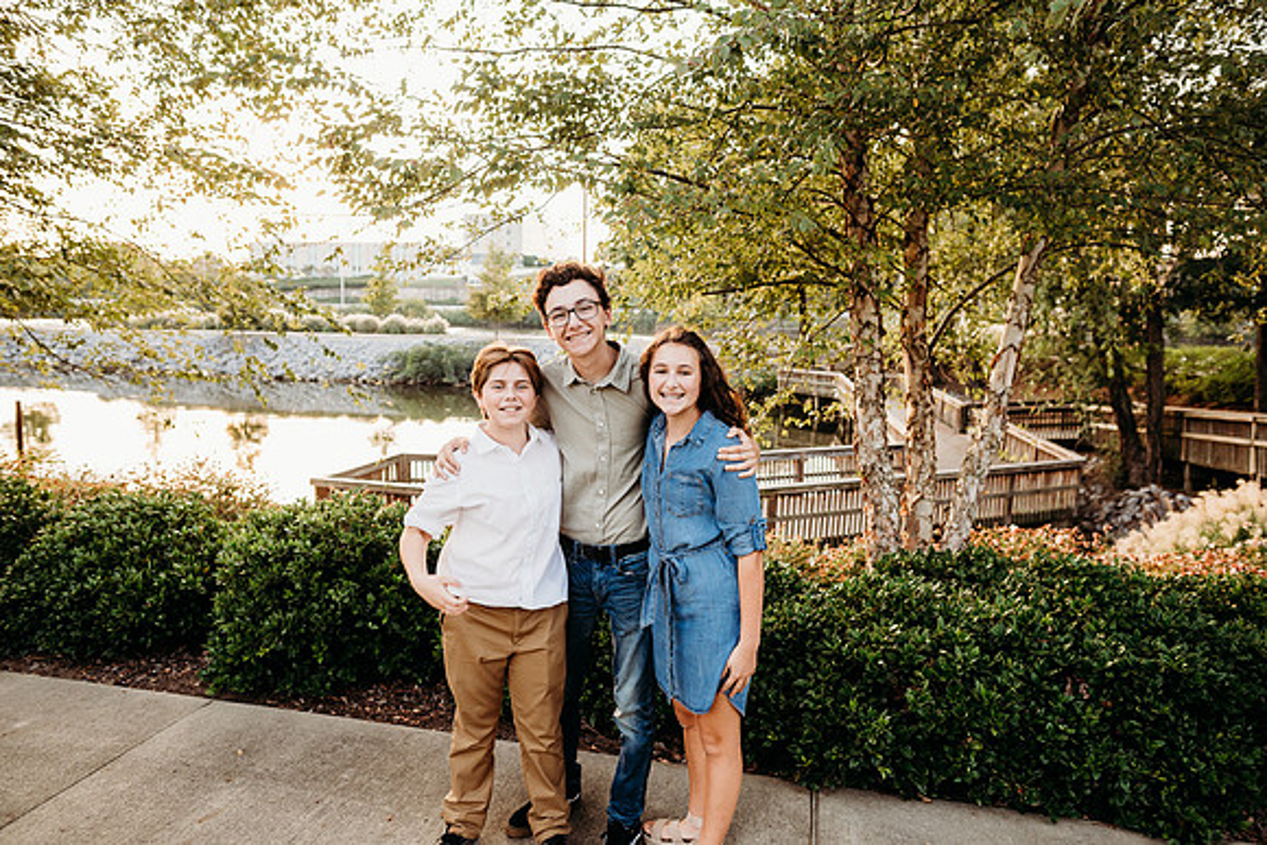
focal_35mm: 24
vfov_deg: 53.2
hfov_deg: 73.7
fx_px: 845
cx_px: 634
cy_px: 422
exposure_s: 1/200
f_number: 3.2
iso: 250
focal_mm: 24
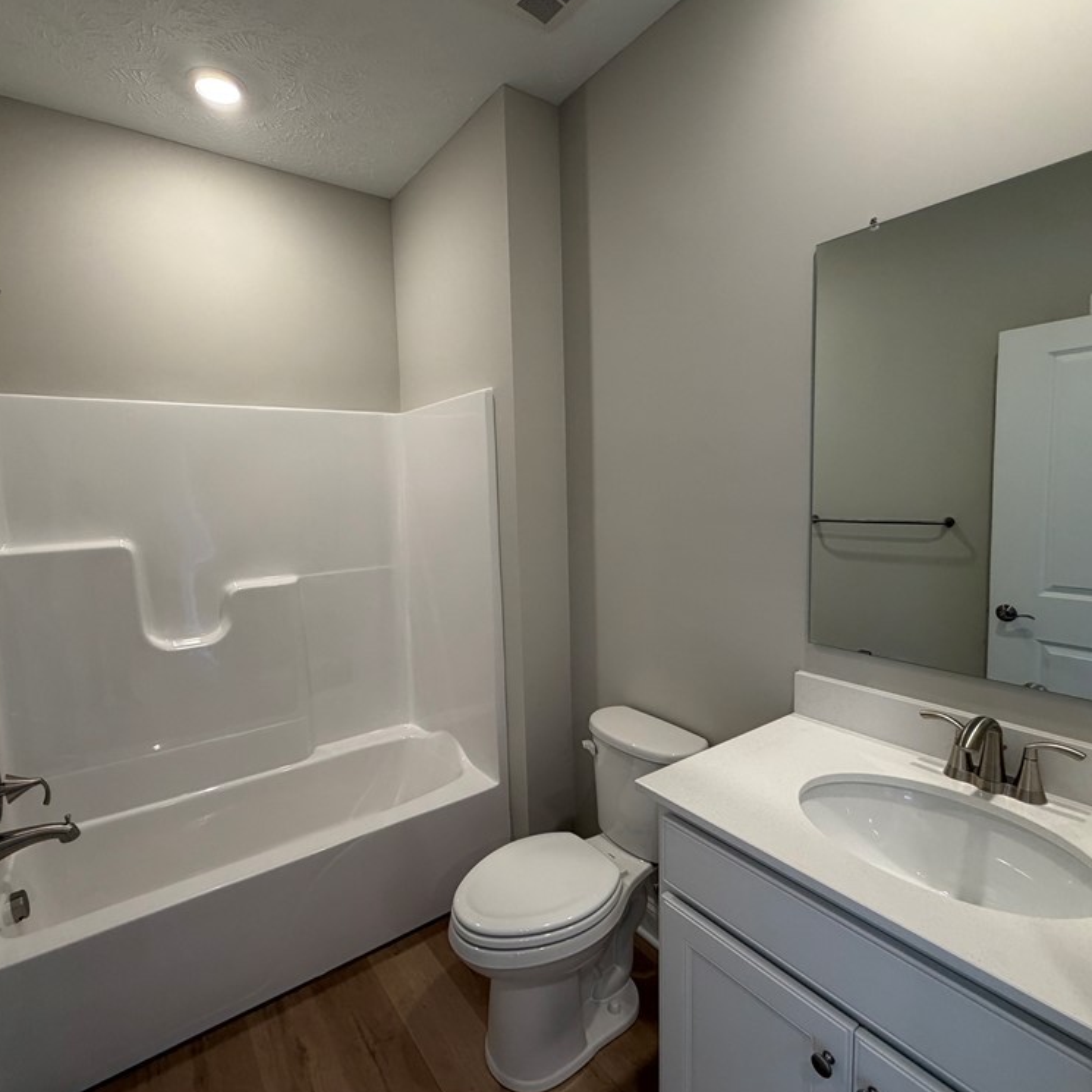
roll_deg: +1.6
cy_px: 539
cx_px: 529
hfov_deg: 83.9
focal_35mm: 17
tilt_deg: -5.3
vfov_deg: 84.0
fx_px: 607
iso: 250
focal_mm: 2.22
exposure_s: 1/120
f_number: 2.2
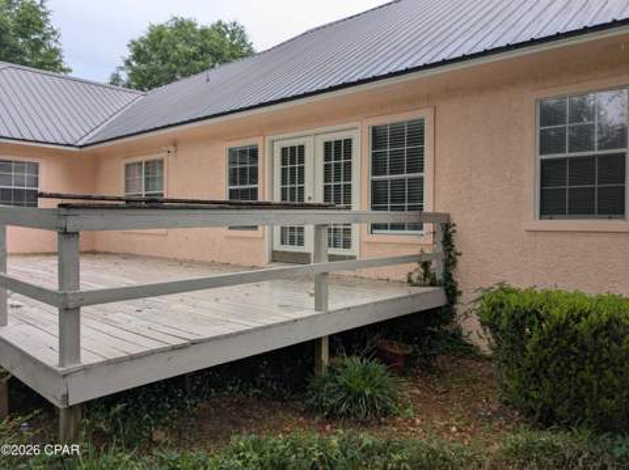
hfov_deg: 65.4
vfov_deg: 51.3
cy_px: 235
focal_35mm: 27
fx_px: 490
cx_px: 314
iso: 32
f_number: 1.73
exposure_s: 1/615
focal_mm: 4.38
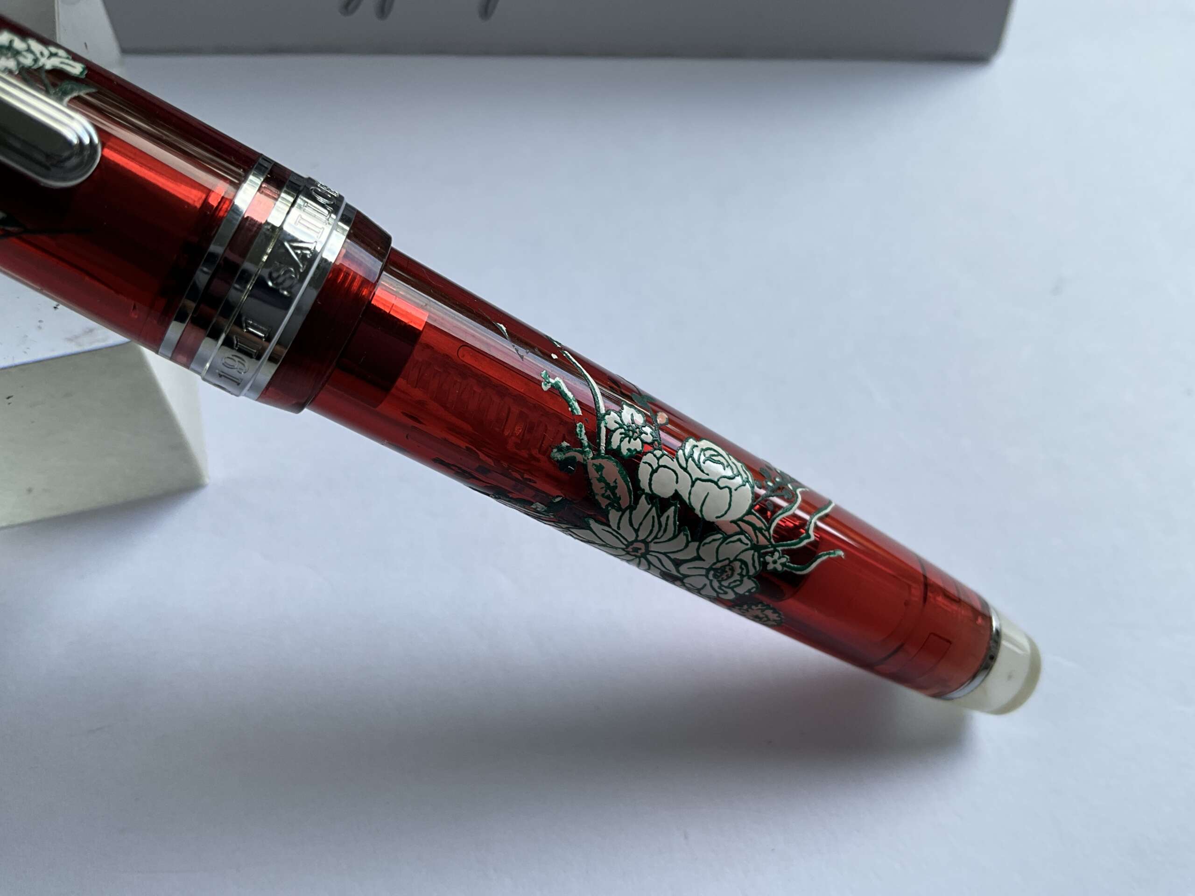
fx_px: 1001
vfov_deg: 48.2
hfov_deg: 61.7
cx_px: 598
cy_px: 448
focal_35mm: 29
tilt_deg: -59.6
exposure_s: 1/122
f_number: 1.8
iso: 25
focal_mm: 3
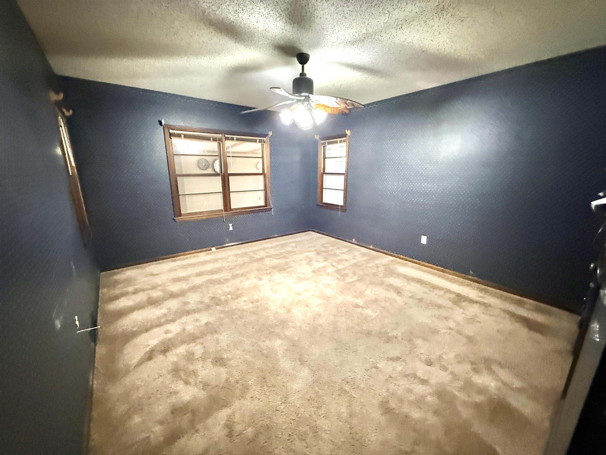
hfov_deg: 102.1
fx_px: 245
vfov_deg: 85.7
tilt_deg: -13.4
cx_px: 303
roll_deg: +0.0
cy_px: 228
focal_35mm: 14
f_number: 2.2
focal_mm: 2.22
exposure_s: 1/30
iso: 1250
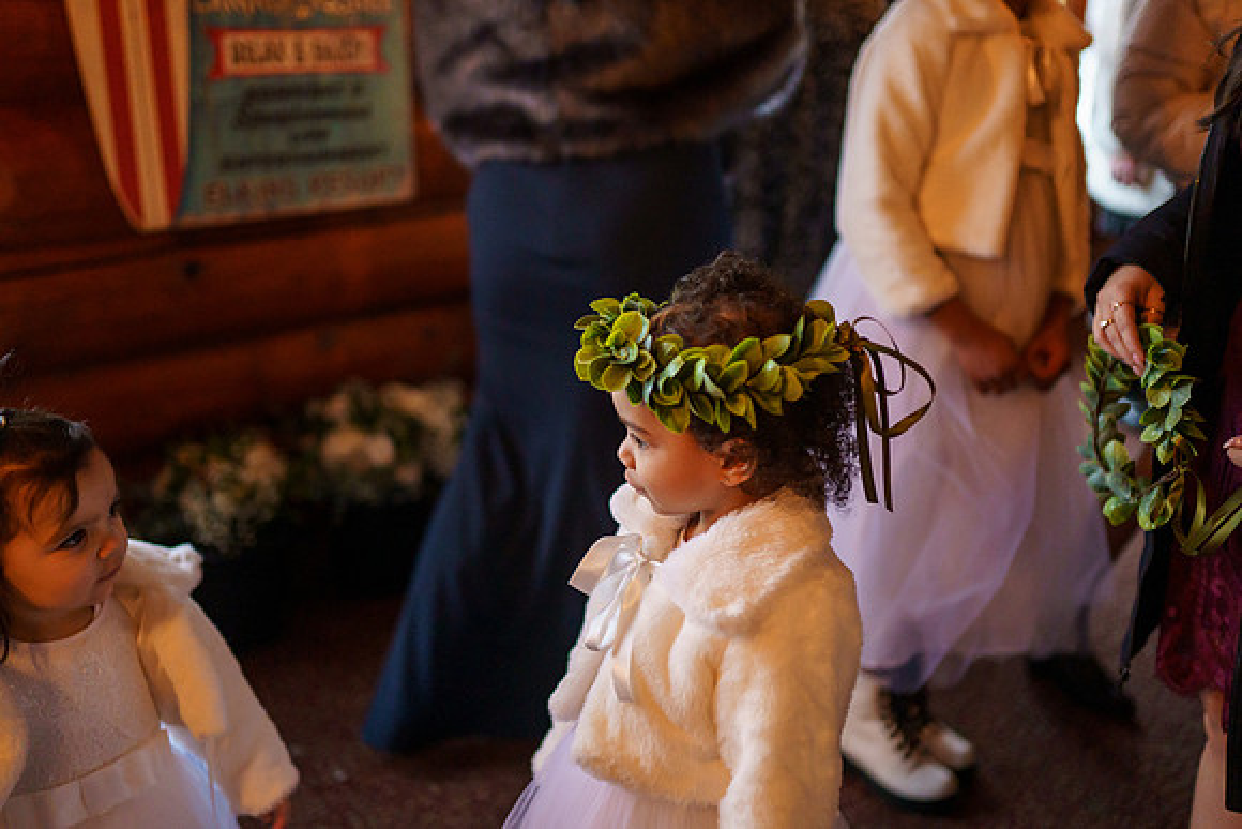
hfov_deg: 51.7
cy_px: 414
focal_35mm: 37
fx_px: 1281
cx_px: 621
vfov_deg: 35.8
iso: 1250
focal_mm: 35
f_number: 1.6
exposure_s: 1/640
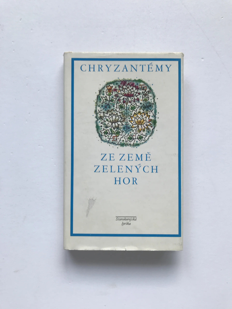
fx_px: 250
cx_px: 116
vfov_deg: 63.4
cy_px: 154
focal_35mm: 28
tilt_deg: -88.9
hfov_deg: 49.7
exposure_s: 1/100
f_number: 1.8
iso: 25
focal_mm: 3.99
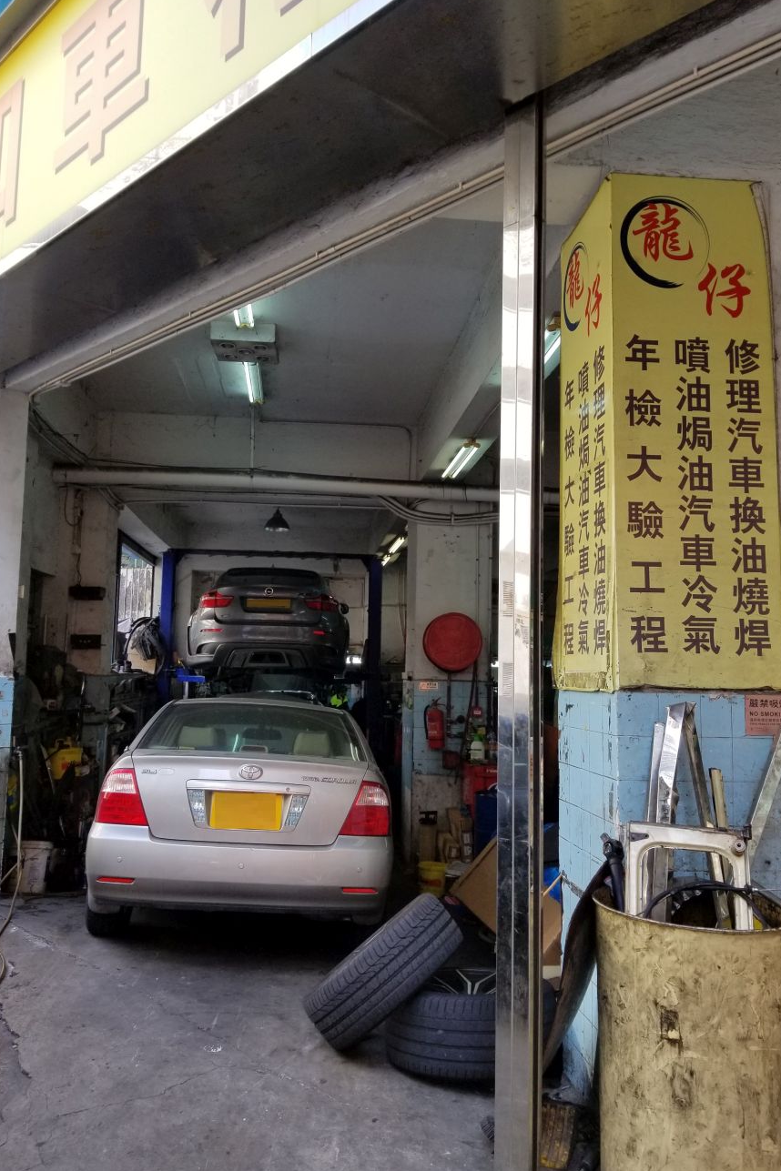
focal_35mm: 28
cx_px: 376
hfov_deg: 46.4
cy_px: 580
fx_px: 911
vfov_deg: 65.5
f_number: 1.7
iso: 50
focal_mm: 4.25
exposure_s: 1/276
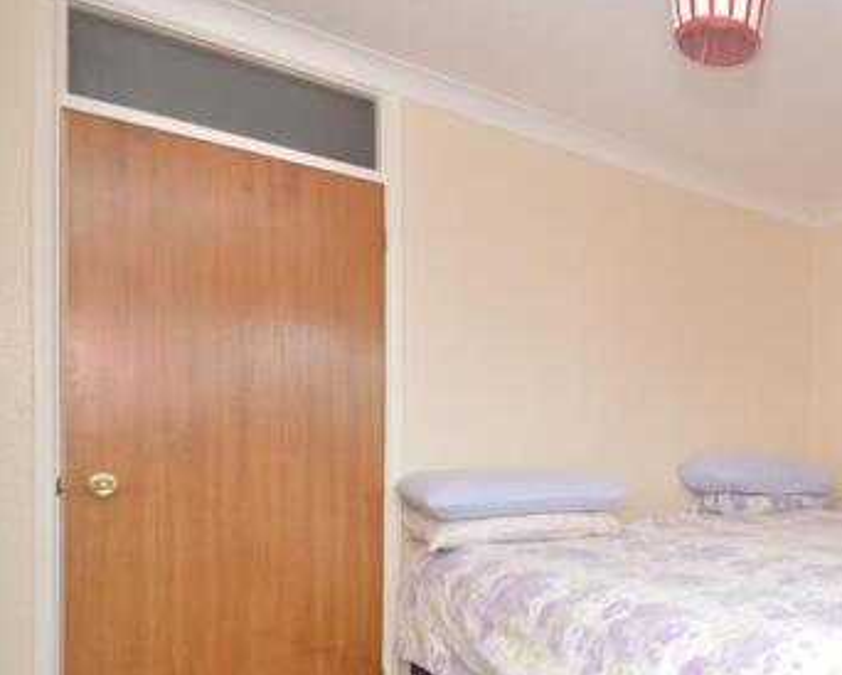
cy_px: 430
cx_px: 763
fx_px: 673
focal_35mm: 27
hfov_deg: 55.3
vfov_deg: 52.5
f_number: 8
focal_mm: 10
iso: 640
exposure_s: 1/50
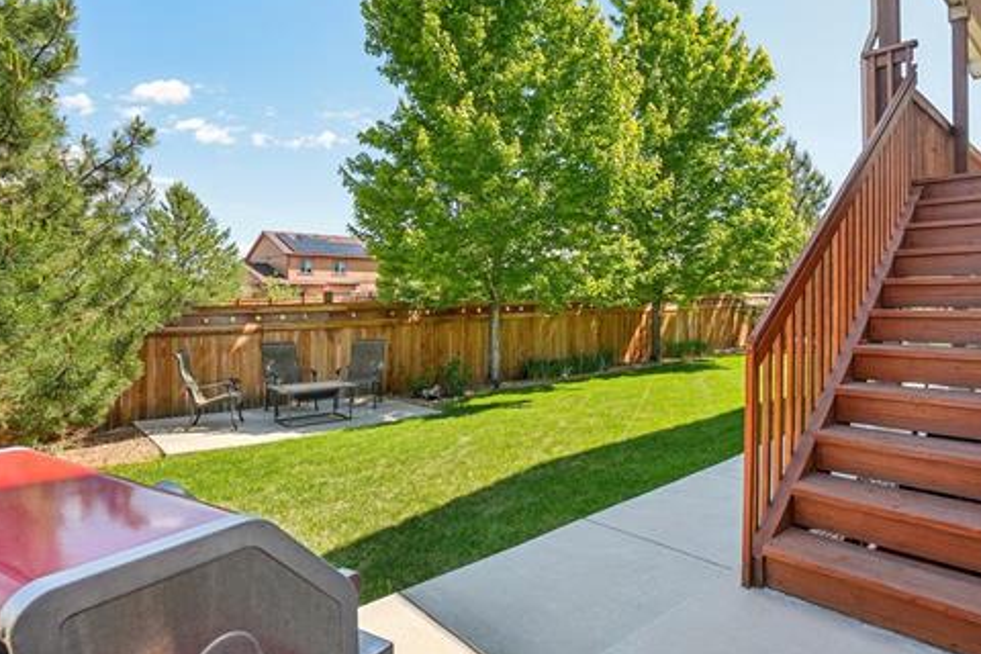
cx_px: 556
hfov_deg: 83.5
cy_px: 311
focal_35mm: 20
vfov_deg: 61.9
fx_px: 545
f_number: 8
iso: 400
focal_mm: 10
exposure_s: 1/320
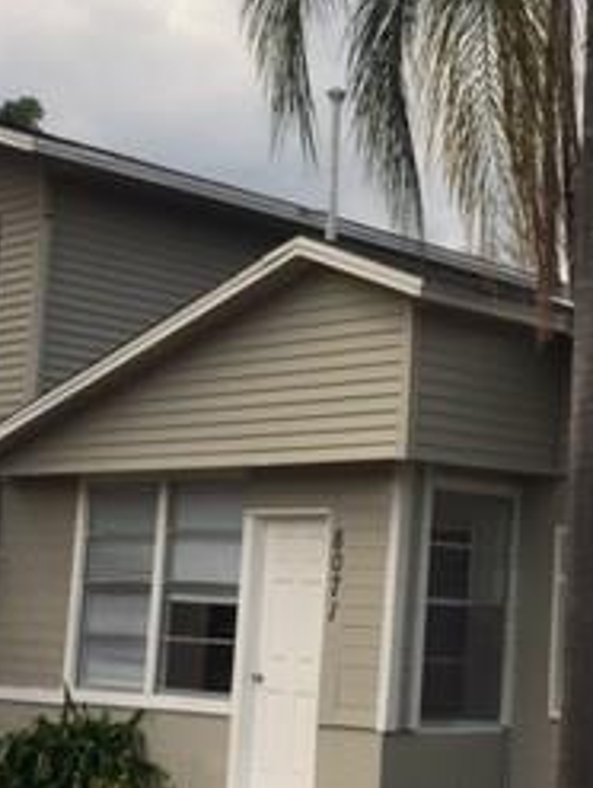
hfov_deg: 19.5
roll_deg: -2.7
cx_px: 446
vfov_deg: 26.0
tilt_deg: +8.6
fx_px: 1709
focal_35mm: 75
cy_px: 392
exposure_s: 1/1709
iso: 40
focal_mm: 4.15
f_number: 2.2
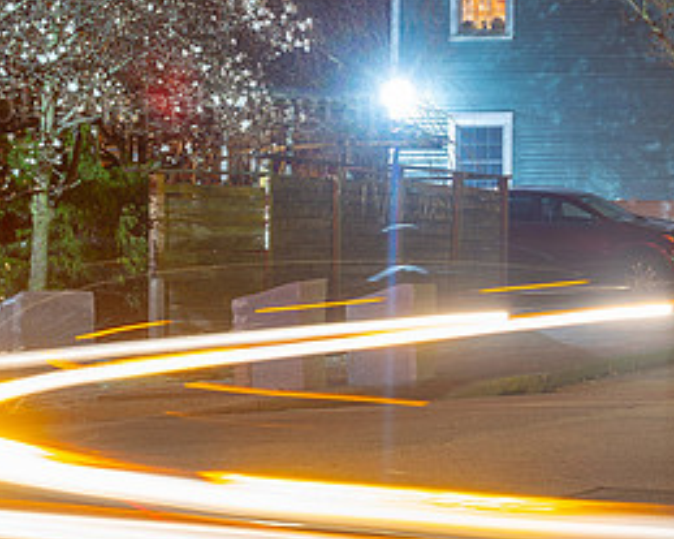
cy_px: 37
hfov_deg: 9.5
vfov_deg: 7.7
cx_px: -181
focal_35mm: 200
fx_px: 3988
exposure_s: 5
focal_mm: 70
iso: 160
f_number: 11
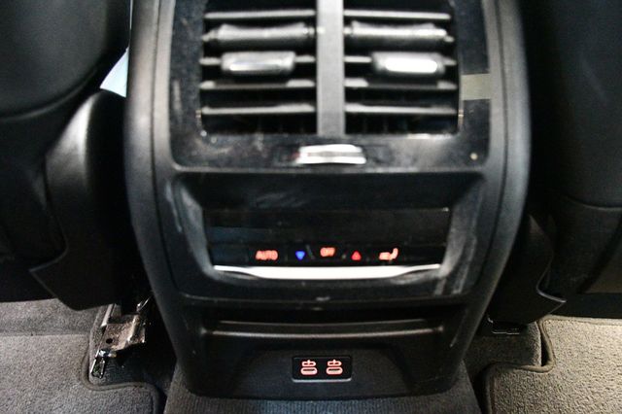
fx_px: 570
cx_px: 311
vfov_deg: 39.9
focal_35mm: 33
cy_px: 207
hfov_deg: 57.2
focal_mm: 22
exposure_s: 1/30
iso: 12800
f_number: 3.5
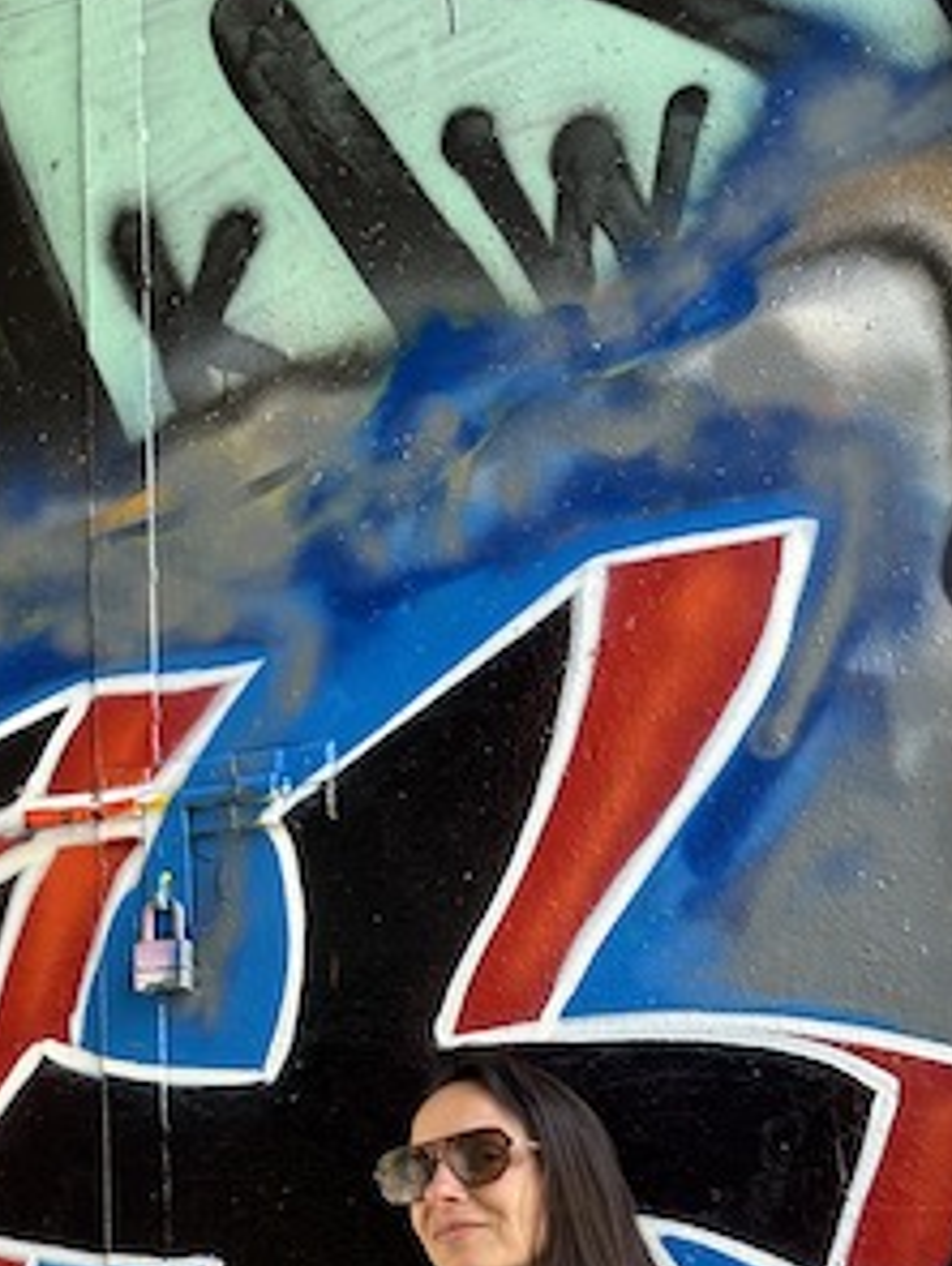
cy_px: 1240
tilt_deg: +2.2
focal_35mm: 52
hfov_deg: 27.0
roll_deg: +1.0
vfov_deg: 33.9
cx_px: 77
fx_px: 1903
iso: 100
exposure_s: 1/121
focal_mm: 6.86
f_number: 1.78
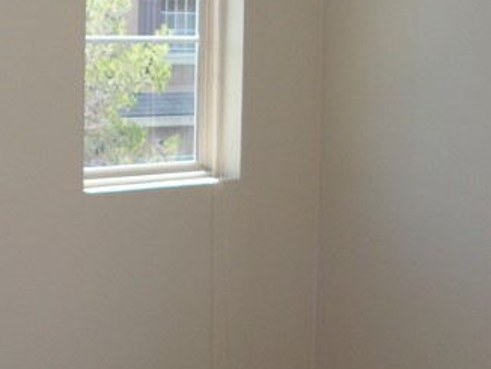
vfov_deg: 13.1
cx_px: 255
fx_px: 1604
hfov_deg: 17.4
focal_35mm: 113
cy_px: 270
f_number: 3.2
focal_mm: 6
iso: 50
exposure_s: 1/80
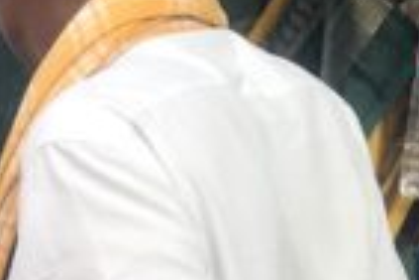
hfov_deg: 9.5
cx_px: 538
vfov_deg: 6.5
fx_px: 2467
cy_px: 149
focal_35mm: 212
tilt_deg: -0.8
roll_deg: +1.2
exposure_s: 1/447
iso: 20
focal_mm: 3.99
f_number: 1.8
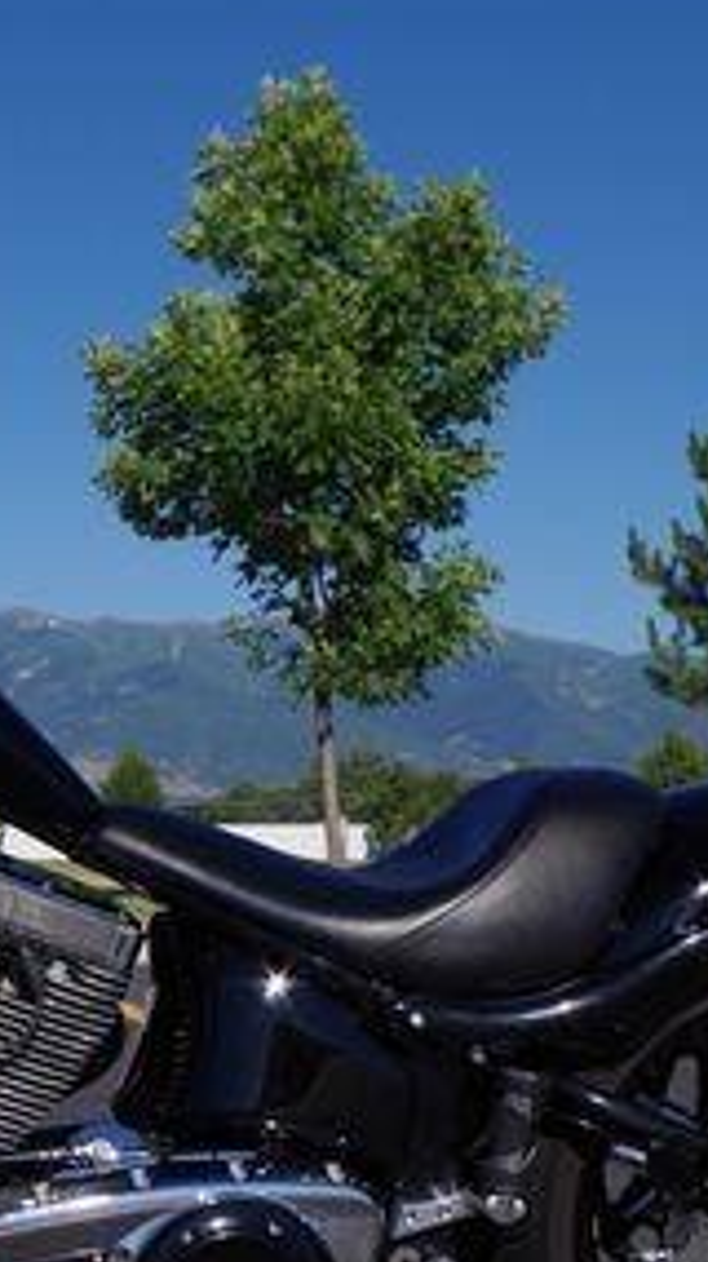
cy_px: 813
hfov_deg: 14.3
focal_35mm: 80
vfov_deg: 26.4
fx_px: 2674
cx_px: -270
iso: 100
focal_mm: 23.13
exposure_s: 1/400
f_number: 8
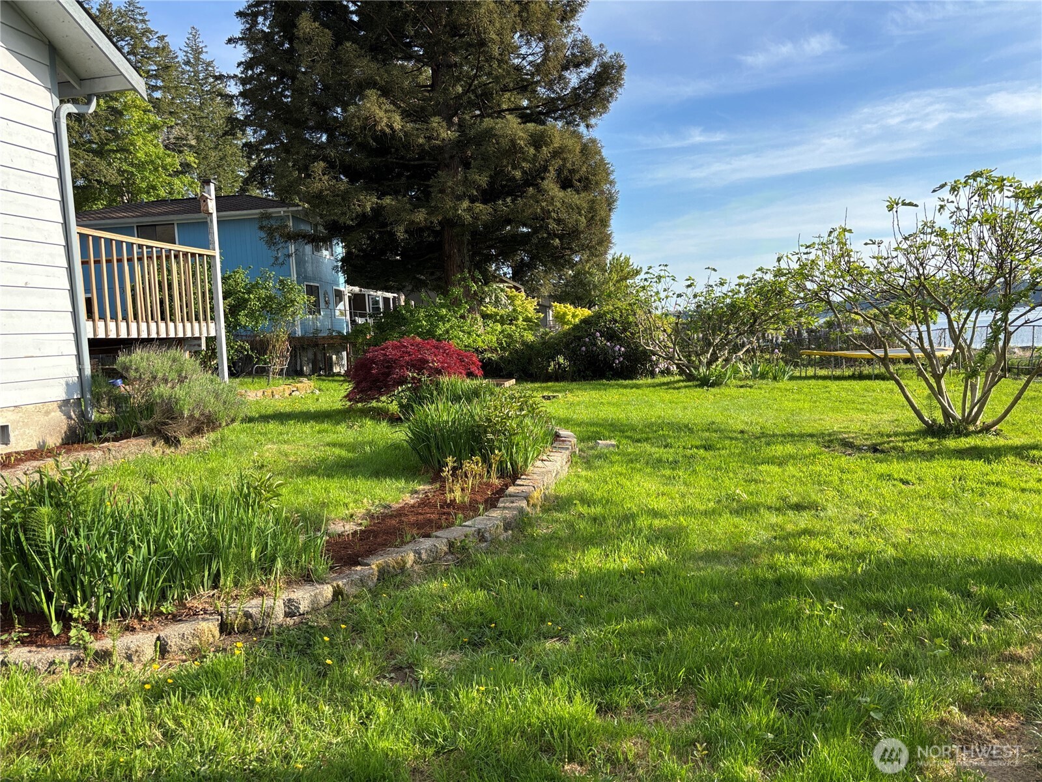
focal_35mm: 26
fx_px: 783
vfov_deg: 53.1
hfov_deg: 67.3
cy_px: 391
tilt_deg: -2.9
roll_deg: +4.3
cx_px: 521
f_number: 1.6
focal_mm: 5.96
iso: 50
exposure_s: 1/1381
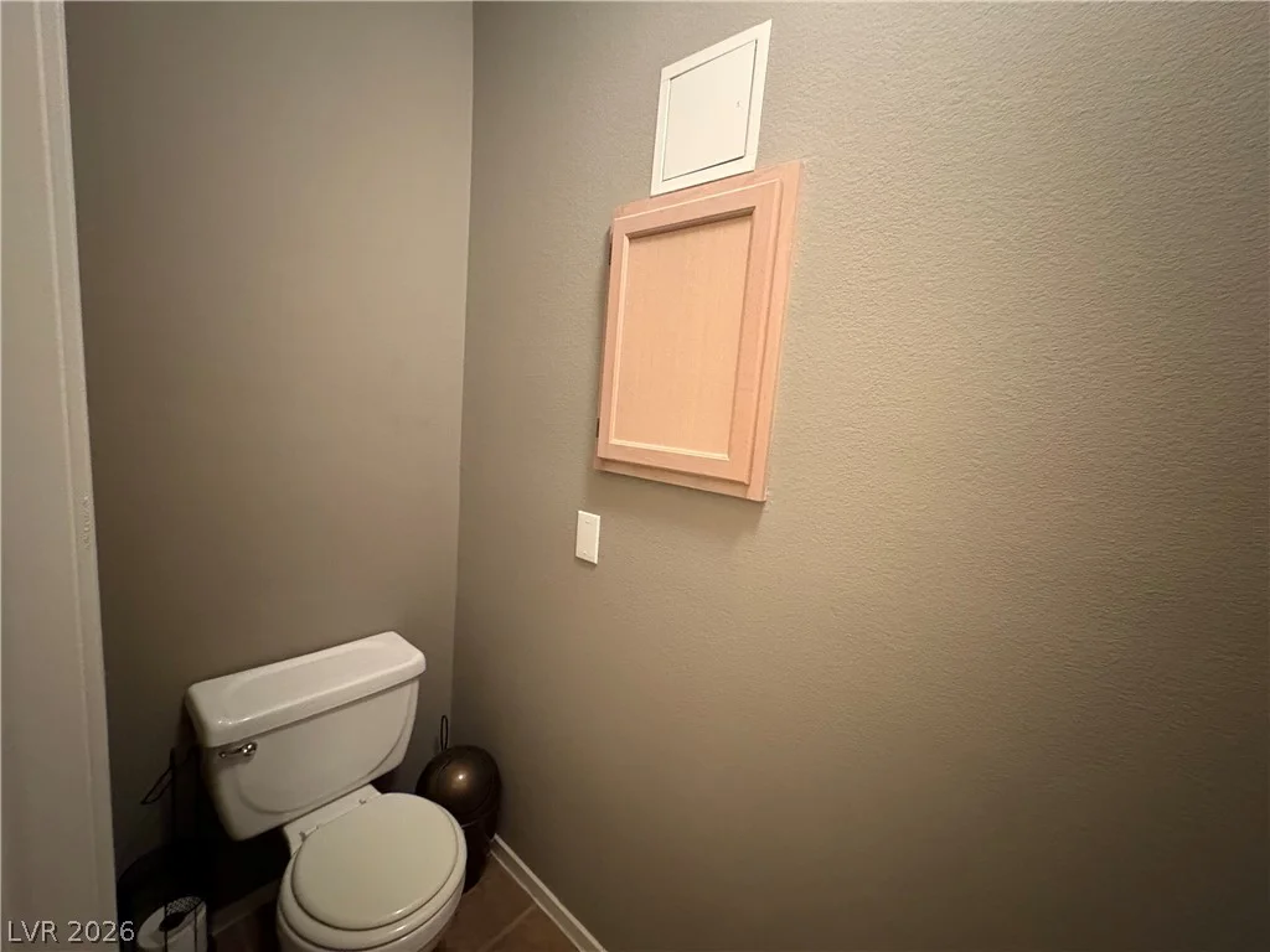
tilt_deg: -8.0
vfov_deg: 85.7
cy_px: 476
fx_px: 514
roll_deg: -4.8
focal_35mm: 14
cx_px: 635
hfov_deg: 102.1
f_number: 2.2
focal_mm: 2.22
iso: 1000
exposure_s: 1/30
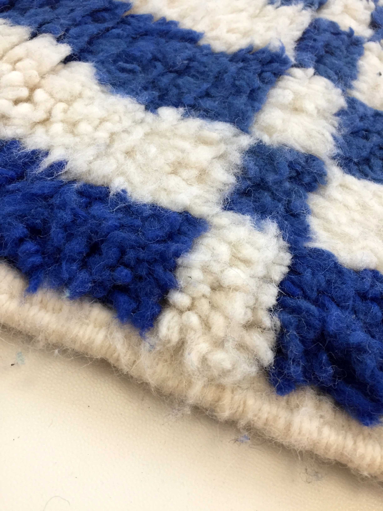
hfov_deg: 48.2
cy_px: 256
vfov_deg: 61.7
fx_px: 428
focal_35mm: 29
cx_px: 192
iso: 160
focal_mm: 4.15
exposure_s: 1/33
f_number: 2.2
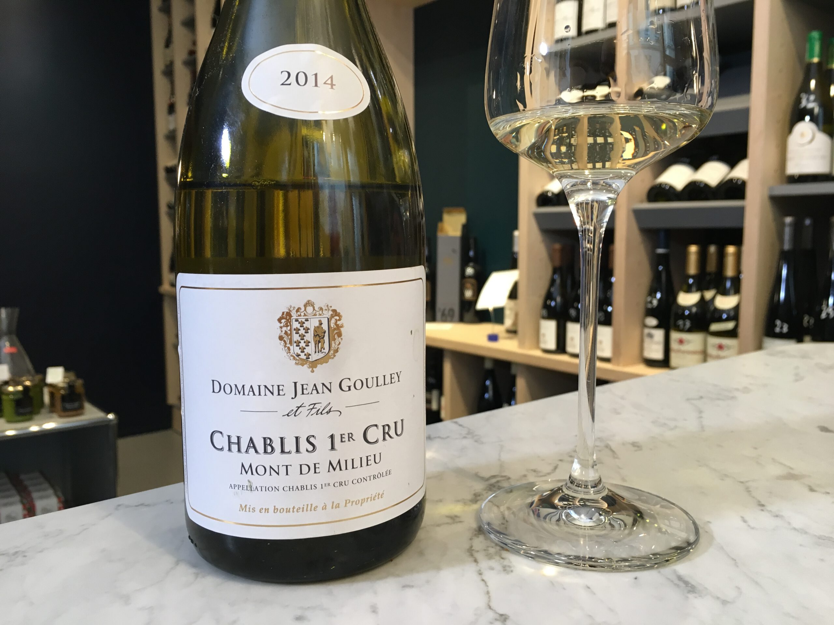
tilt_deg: -6.7
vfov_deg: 48.2
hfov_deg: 61.7
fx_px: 699
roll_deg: +0.3
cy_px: 312
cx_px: 417
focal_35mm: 29
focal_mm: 4.15
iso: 100
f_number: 2.2
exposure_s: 1/33
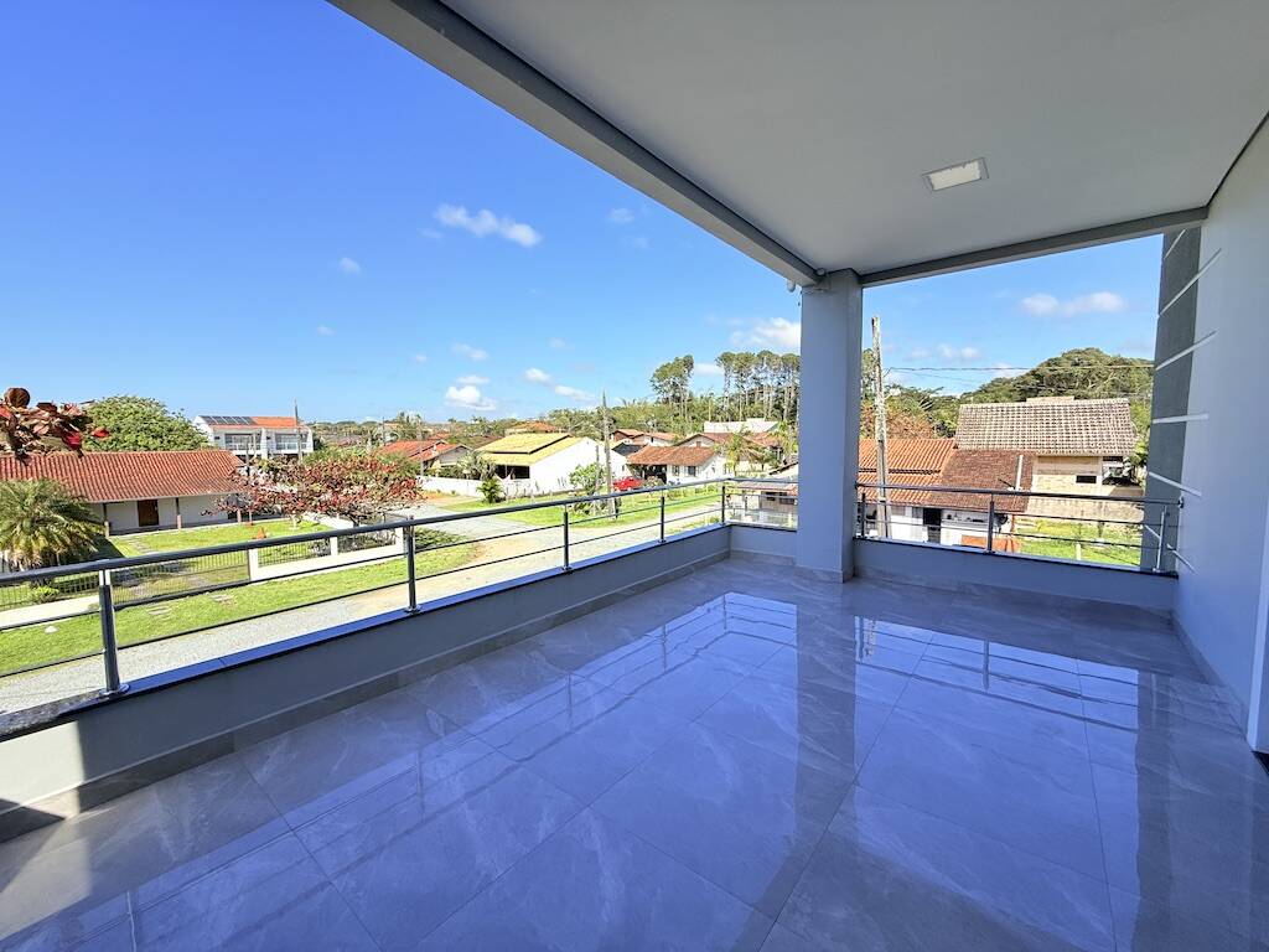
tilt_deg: -3.3
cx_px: 634
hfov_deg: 102.1
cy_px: 476
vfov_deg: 85.7
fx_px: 513
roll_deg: +0.0
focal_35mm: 14
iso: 50
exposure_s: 1/1961
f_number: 2.2
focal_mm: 2.22
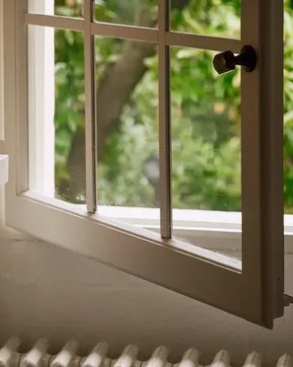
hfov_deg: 9.6
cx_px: 6
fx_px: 1726
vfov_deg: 12.0
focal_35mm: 159
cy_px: -12
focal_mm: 70
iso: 1000
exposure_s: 1/200
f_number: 4.5
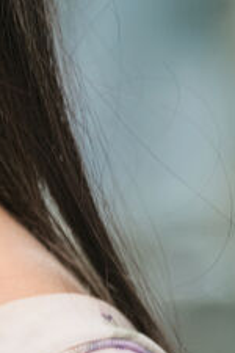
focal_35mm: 726
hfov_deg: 1.9
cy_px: 104
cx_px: -489
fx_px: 7108
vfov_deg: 2.8
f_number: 4
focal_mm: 91
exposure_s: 1/125
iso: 400
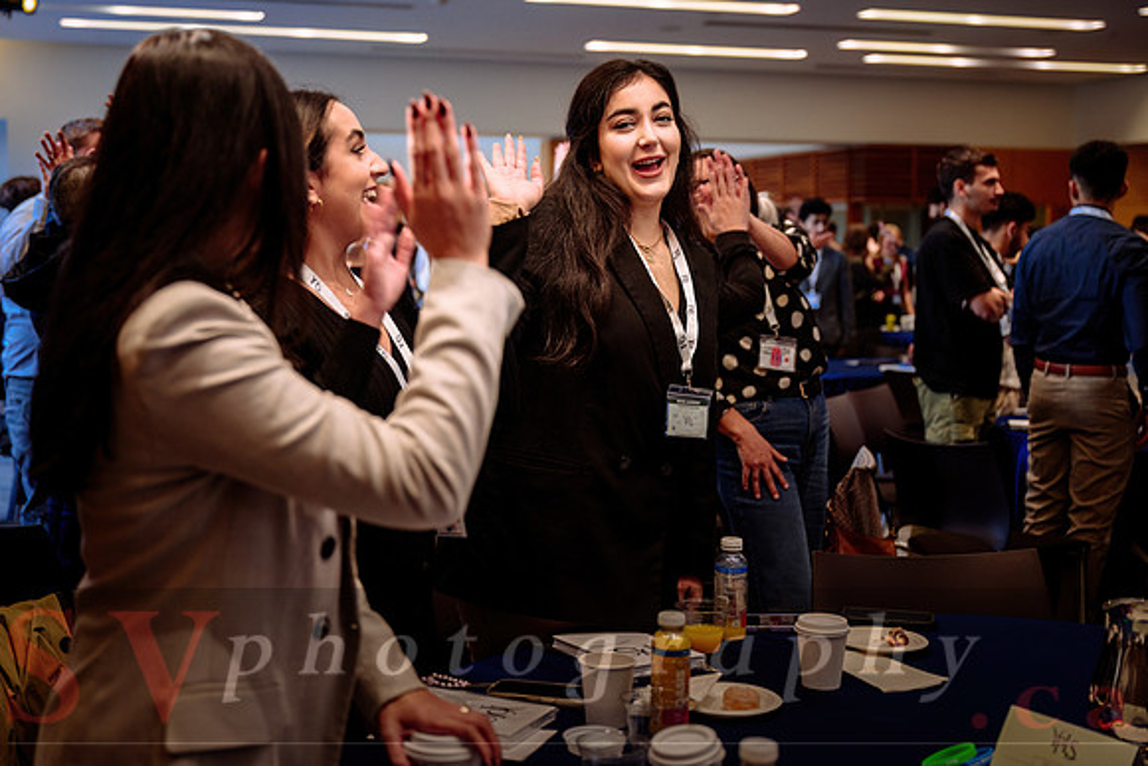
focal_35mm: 48
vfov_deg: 28.0
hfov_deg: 40.9
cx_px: 501
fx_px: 1534
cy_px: 343
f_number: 2.8
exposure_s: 1/100
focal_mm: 42
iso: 500
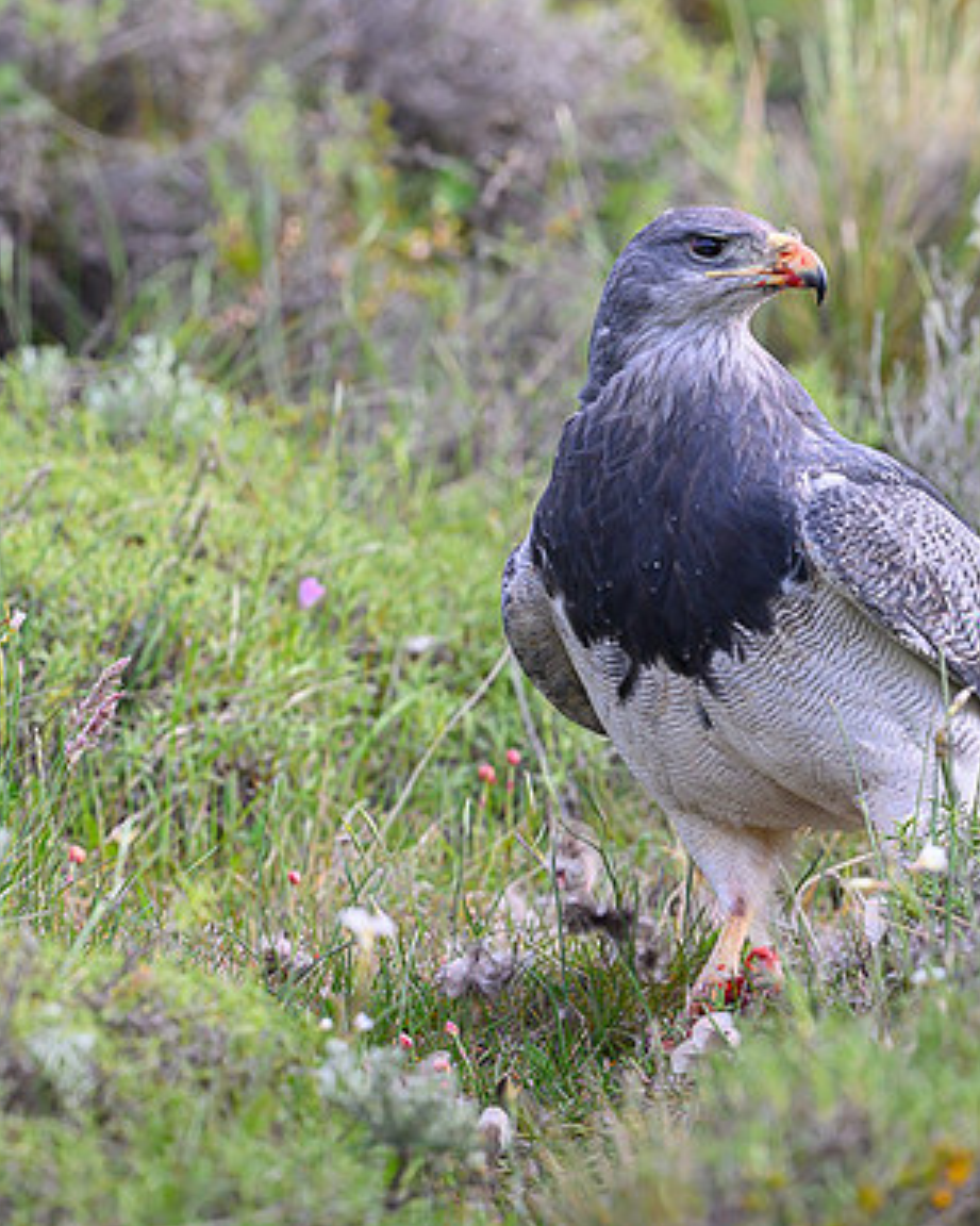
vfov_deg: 2.5
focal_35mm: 773
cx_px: 441
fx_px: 28036
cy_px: 389
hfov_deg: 2.0
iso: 640
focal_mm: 400
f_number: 4
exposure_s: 1/2000
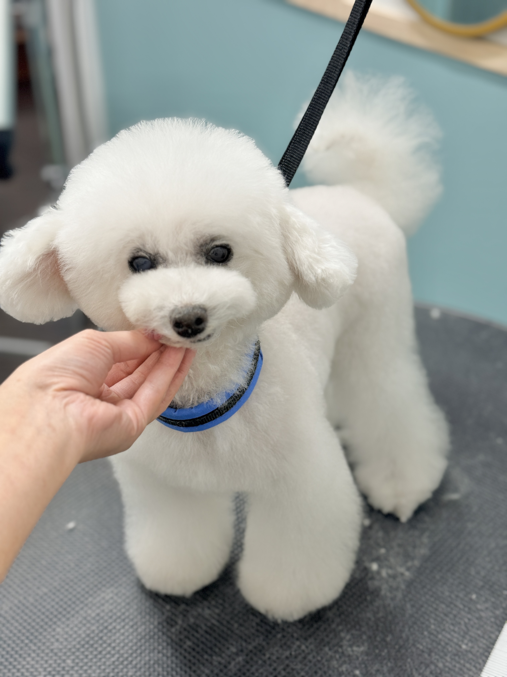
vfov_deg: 39.7
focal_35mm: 48
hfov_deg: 30.3
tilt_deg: -29.3
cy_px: 338
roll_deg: +0.6
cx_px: 254
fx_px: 937
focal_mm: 6.76
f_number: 1.78
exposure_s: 1/120
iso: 80
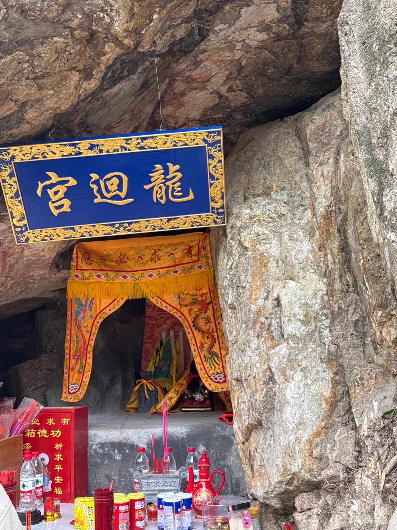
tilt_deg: +3.4
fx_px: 734
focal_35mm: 48
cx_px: 198
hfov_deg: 30.3
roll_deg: +1.5
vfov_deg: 39.7
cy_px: 265
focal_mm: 6.76
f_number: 1.78
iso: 100
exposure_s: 1/75
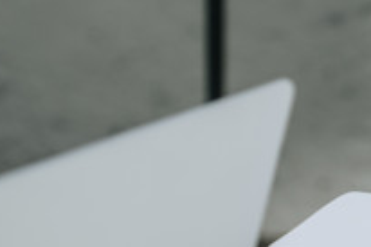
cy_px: -205
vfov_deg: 2.2
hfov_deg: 3.3
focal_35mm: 612
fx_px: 6302
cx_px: 1068
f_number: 5
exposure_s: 1/160
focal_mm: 105
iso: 125
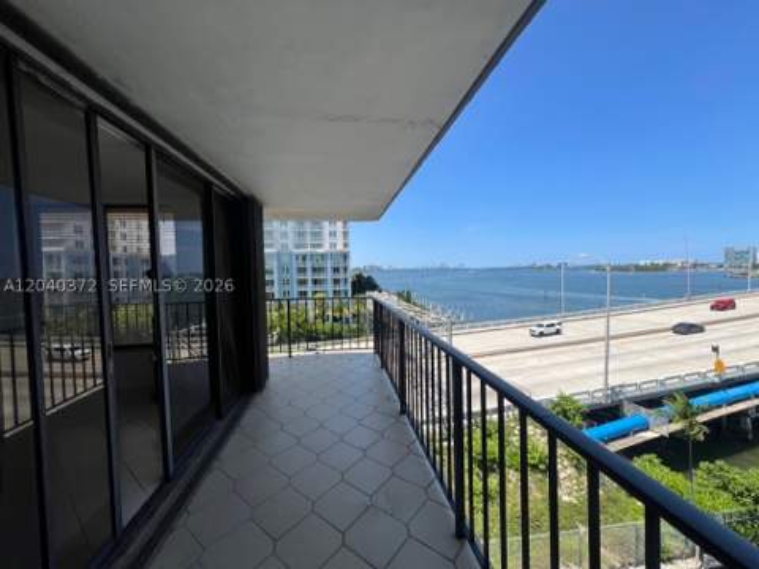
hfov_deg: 106.2
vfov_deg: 89.9
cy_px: 284
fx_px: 285
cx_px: 380
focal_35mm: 13
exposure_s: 1/1553
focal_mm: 1.57
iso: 32
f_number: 1.8
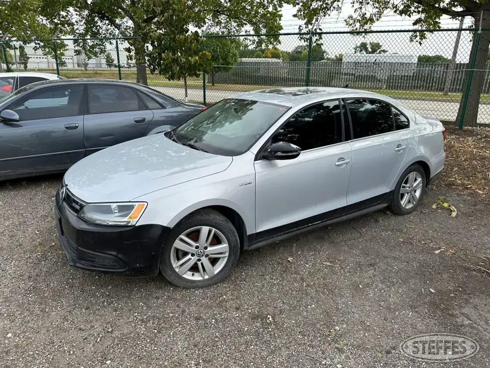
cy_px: 184
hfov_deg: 71.6
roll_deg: -0.1
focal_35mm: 24
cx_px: 245
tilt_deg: -17.9
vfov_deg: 56.8
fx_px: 340
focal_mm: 6.86
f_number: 1.78
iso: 80
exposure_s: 1/2252
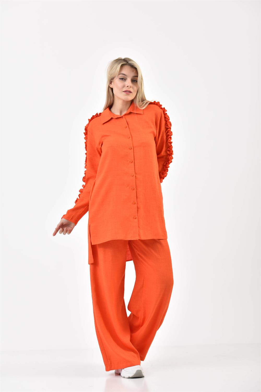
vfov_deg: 23.6
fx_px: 935
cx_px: 130
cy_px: 196
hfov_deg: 15.9
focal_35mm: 86
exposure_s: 1/160
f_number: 6.3
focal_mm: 86
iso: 100
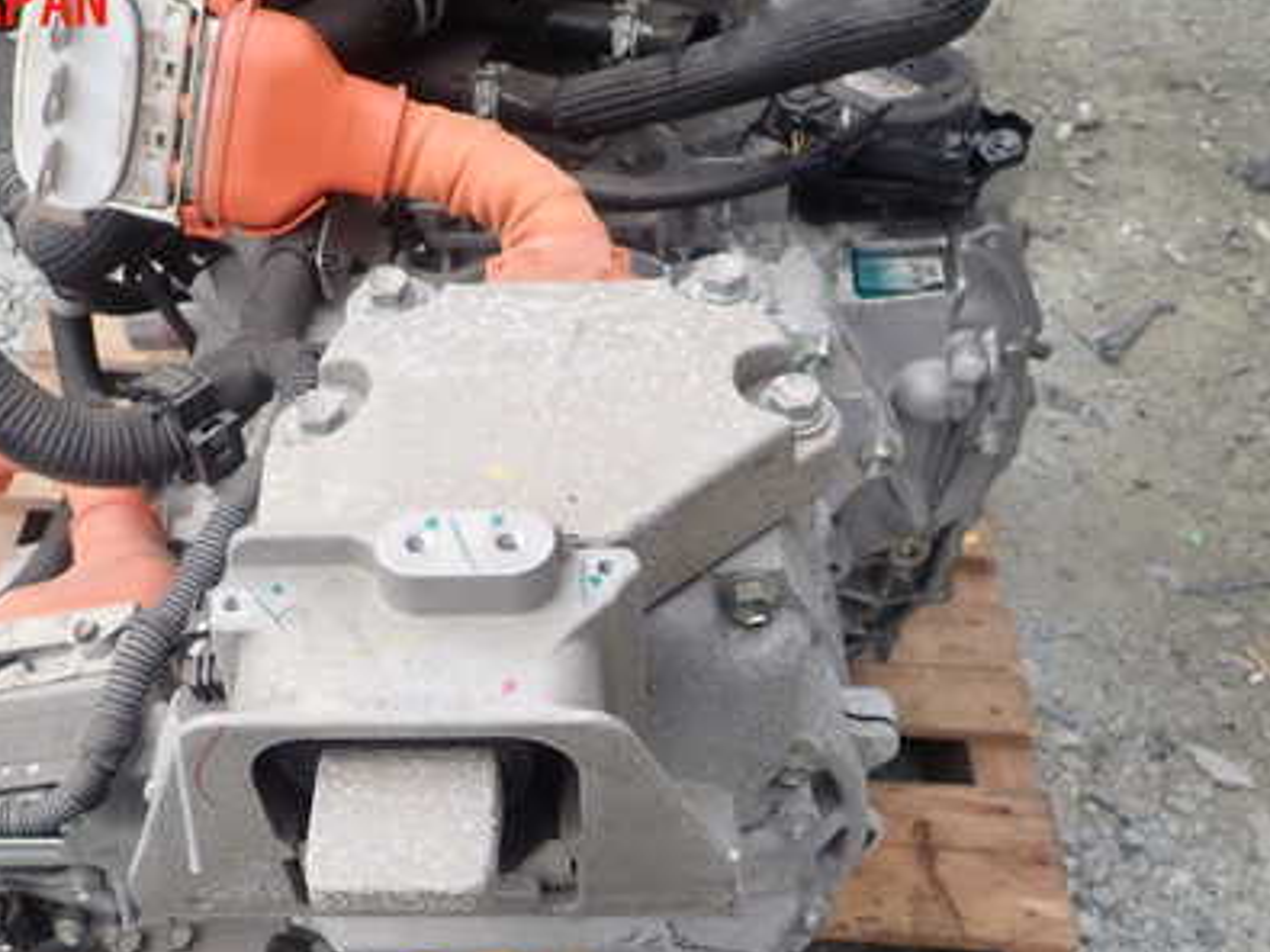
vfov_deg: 37.0
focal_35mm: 38
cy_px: 688
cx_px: 489
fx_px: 1394
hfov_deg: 48.6
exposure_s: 1/320
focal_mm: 4.5
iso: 100
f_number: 2.8
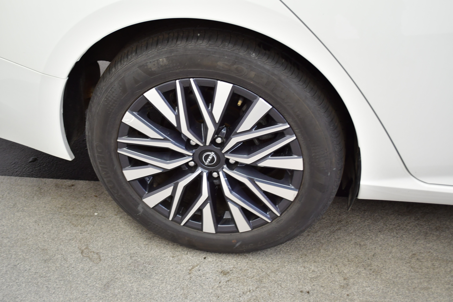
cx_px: 226
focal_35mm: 48
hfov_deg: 41.1
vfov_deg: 28.1
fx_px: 604
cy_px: 151
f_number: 4.8
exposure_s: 1/30
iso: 560
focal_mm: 32
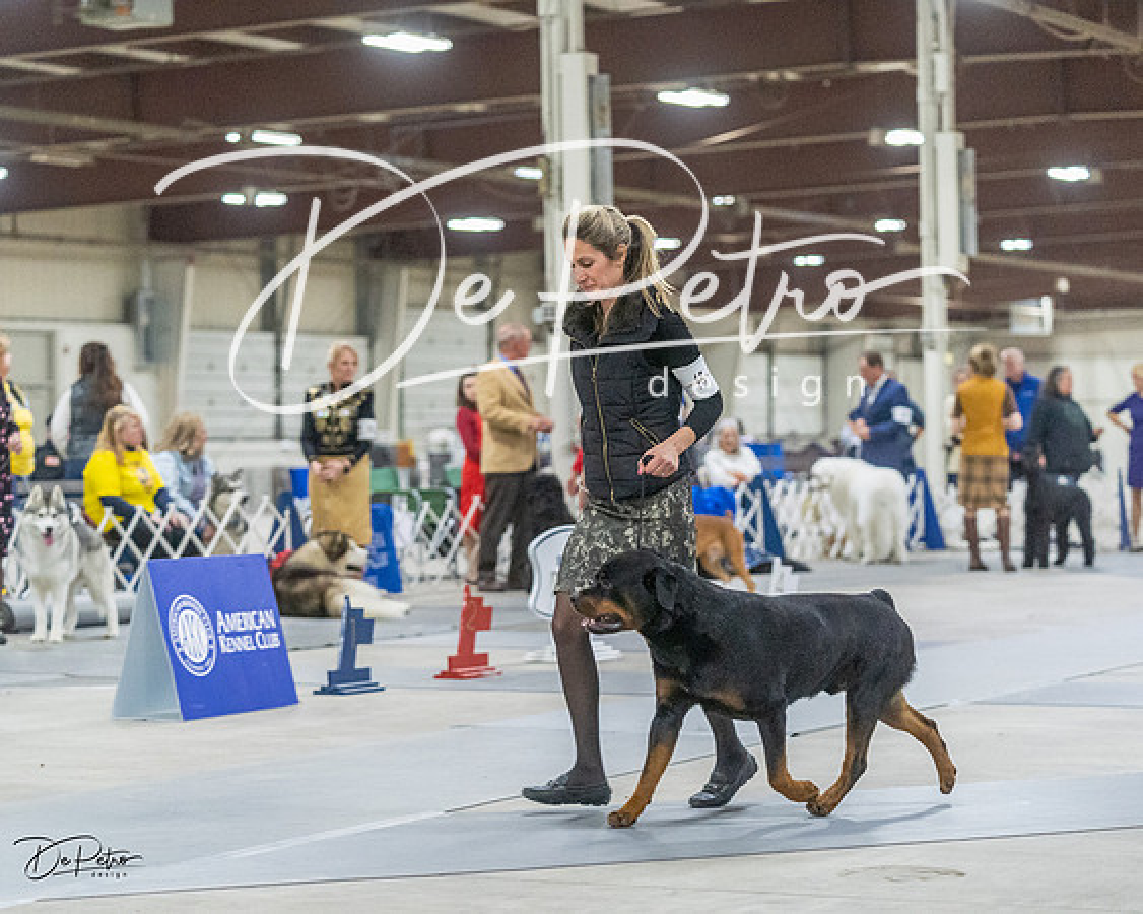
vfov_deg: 14.4
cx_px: 572
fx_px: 3618
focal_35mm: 107
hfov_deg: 18.0
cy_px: 457
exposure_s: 1/320
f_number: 3.2
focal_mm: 95
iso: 6400
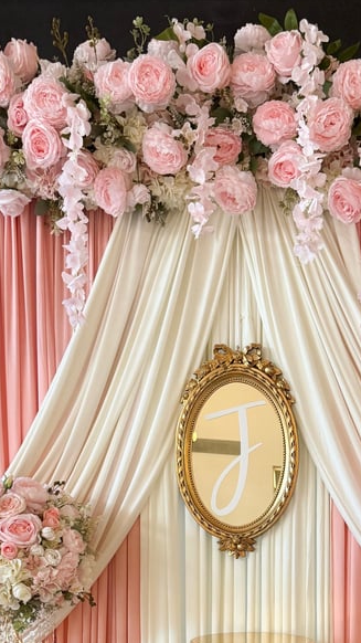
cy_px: 558
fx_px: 783
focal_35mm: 46
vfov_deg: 41.6
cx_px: 256
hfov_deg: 25.7
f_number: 1.8
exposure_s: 1/60
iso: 200
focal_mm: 6.76
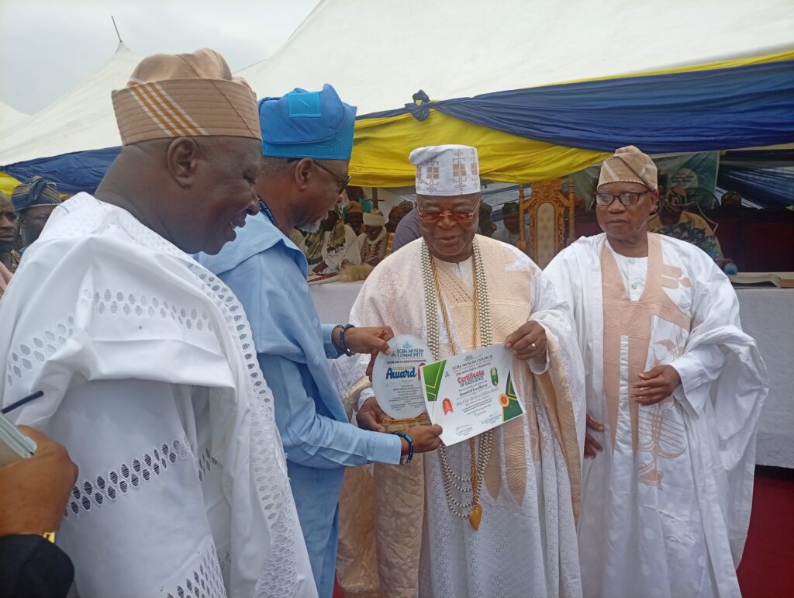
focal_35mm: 27
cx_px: 397
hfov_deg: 65.2
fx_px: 620
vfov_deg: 51.5
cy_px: 299
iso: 50
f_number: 1.8
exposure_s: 1/717
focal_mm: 3.84
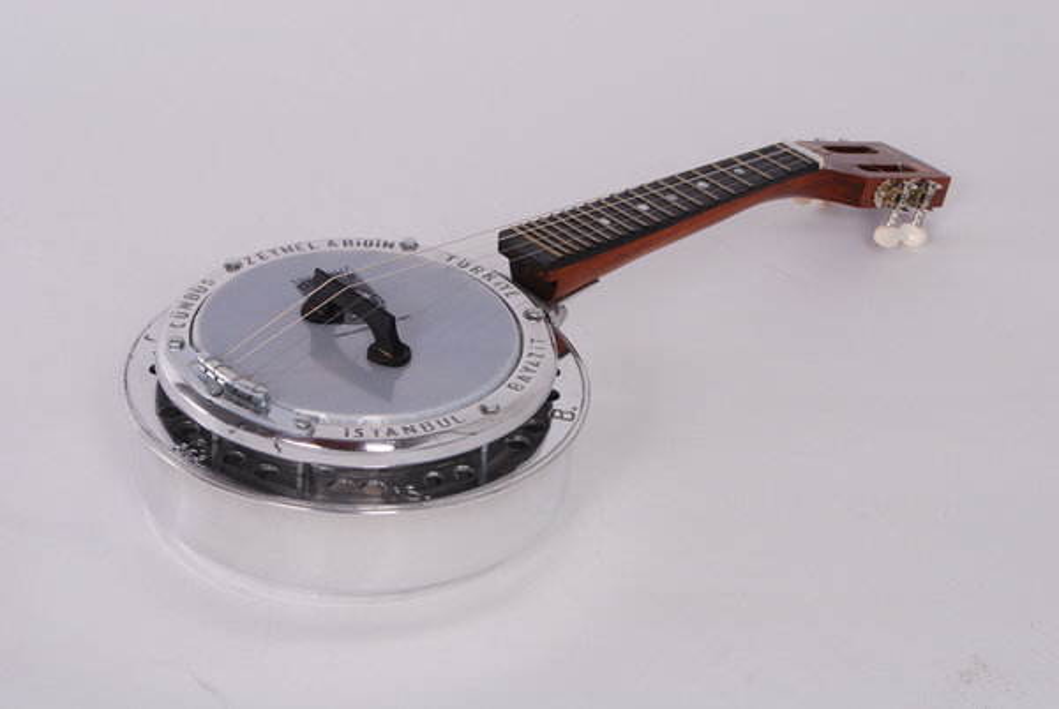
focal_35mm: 93
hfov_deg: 21.9
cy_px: 354
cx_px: 530
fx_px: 2740
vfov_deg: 14.8
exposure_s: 1/60
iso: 100
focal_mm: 62
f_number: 13
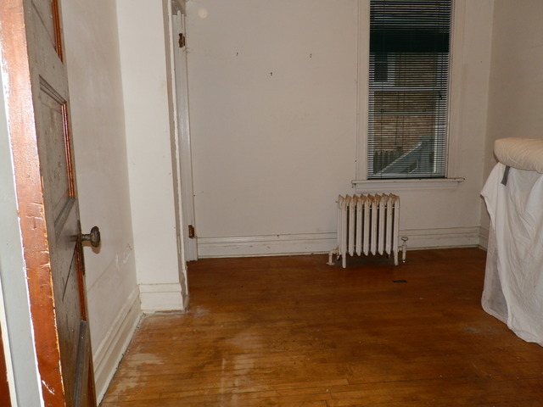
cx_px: 272
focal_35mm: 28
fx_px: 439
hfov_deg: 63.4
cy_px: 204
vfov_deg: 49.7
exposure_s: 1/30
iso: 100
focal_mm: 5
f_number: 3.3
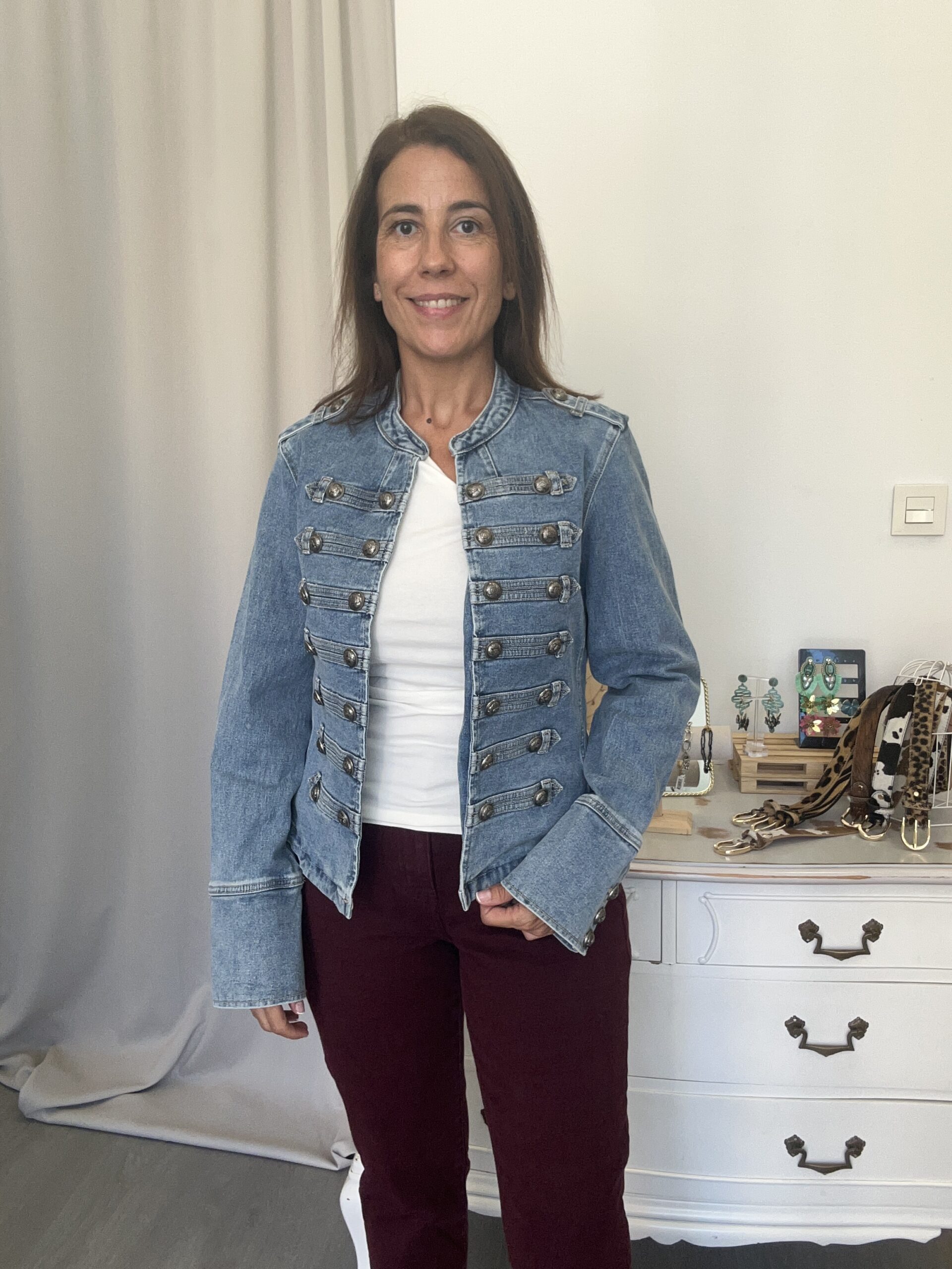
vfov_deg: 60.0
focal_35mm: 30
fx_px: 1100
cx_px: 476
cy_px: 634
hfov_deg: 46.8
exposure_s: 1/50
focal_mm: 2.69
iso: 50
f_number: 1.9
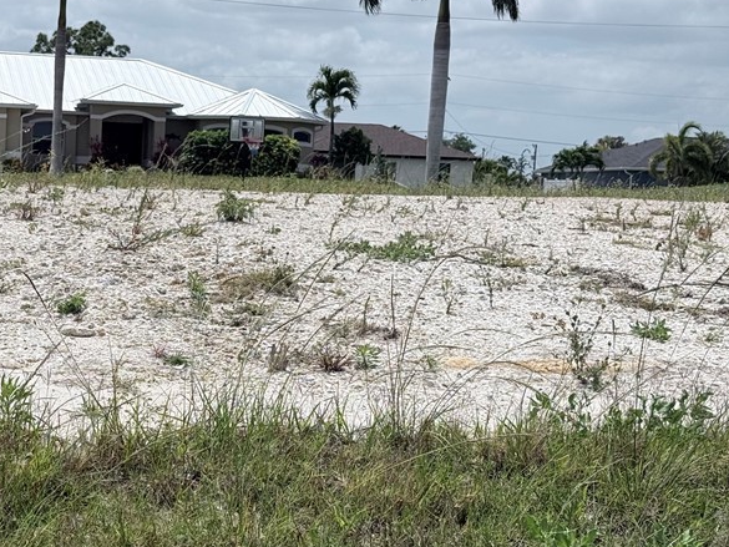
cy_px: 323
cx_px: 128
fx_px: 1769
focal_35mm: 84
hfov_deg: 22.9
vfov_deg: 17.6
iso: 64
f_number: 1.78
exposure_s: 1/11364
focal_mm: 6.76
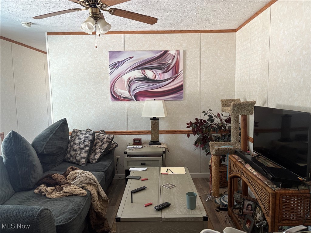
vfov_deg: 53.1
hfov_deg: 67.3
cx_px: 156
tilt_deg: -6.9
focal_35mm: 26
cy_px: 116
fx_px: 234
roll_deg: +0.9
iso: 200
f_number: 1.6
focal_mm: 5.96
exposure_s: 1/60
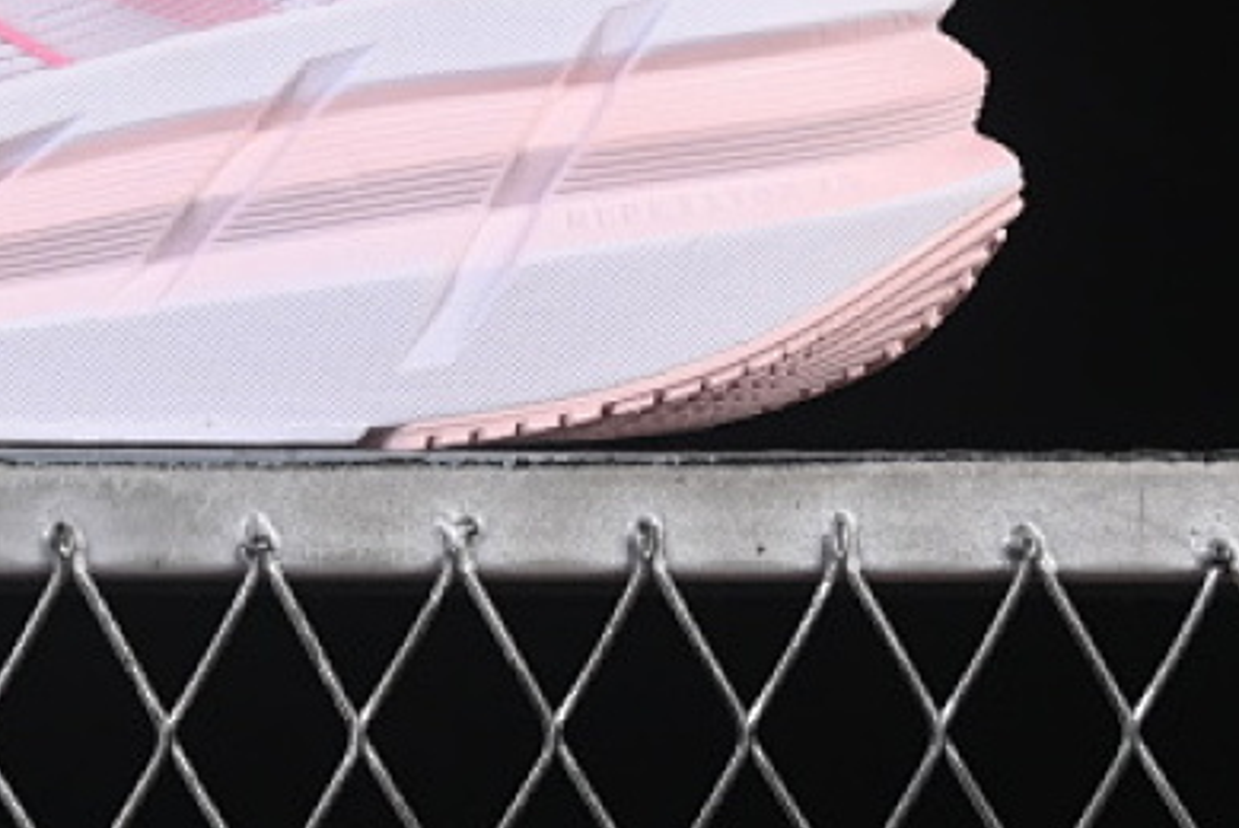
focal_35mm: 208
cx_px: -86
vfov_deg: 6.6
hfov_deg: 9.8
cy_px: -255
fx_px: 7164
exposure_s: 1/80
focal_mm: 50
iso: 160
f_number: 8
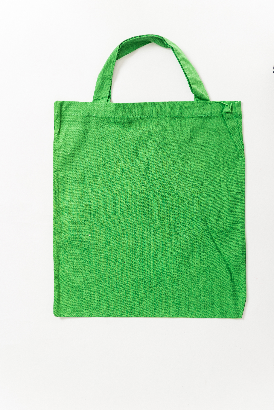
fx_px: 639
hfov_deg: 24.2
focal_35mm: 56
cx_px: 137
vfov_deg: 35.6
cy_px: 205
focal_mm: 56
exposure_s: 1/125
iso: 100
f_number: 4
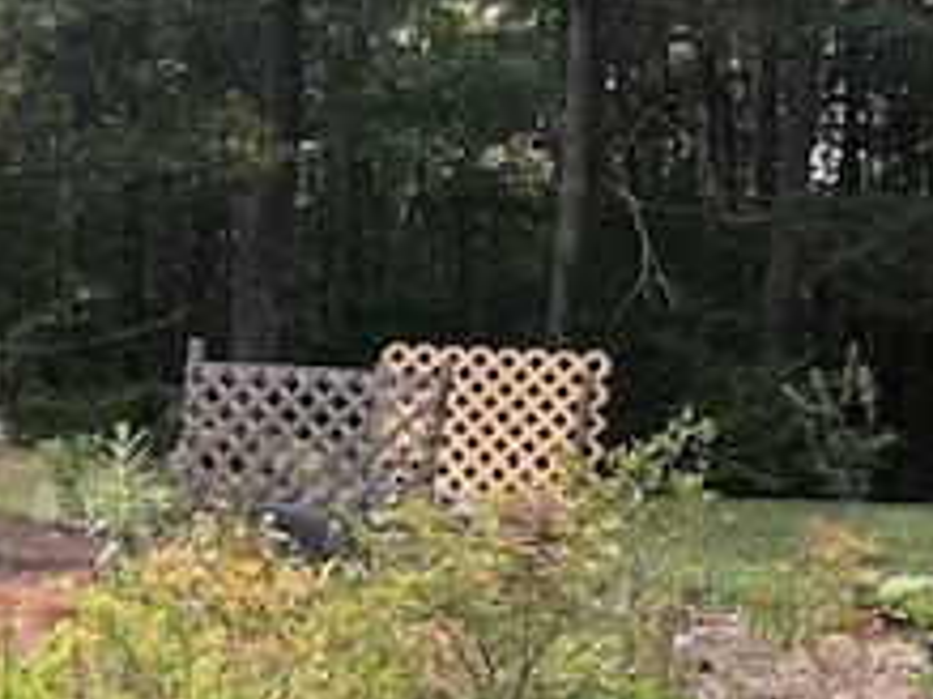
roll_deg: -0.5
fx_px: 2209
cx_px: 21
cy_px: 639
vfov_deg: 17.7
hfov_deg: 23.0
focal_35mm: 82
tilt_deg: -4.1
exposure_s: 1/120
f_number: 1.8
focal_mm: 3.99
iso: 20
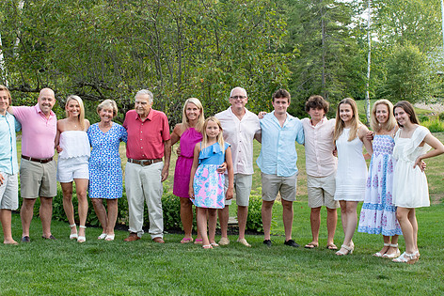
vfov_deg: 24.2
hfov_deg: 35.6
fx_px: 691
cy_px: 155
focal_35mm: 56
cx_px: 198
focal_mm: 29
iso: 400
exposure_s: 1/125
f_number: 5.6
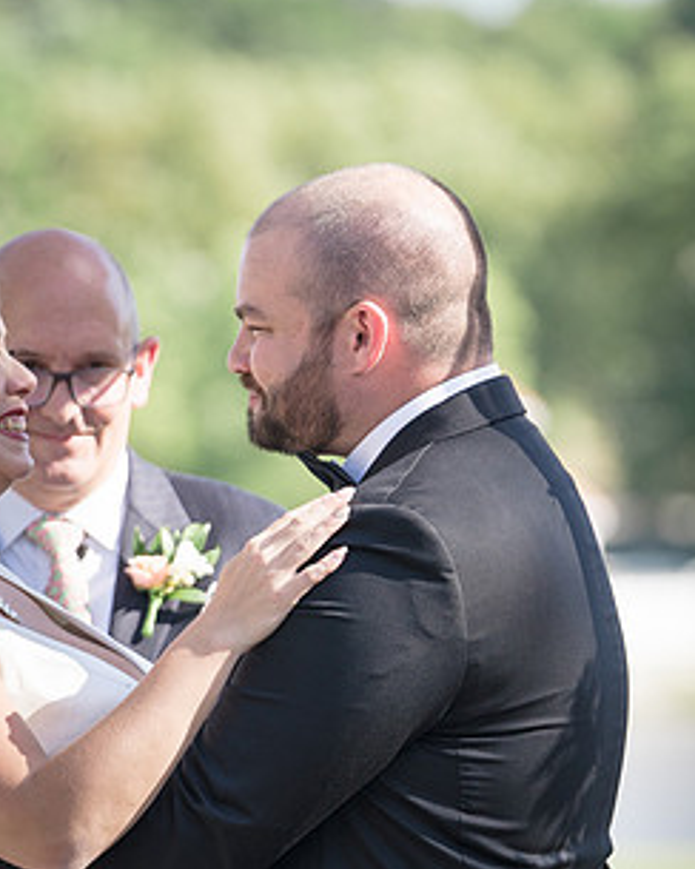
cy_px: 563
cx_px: 153
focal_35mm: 400
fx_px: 10285
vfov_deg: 4.8
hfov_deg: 3.9
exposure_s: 1/500
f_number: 4
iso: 100
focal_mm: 200
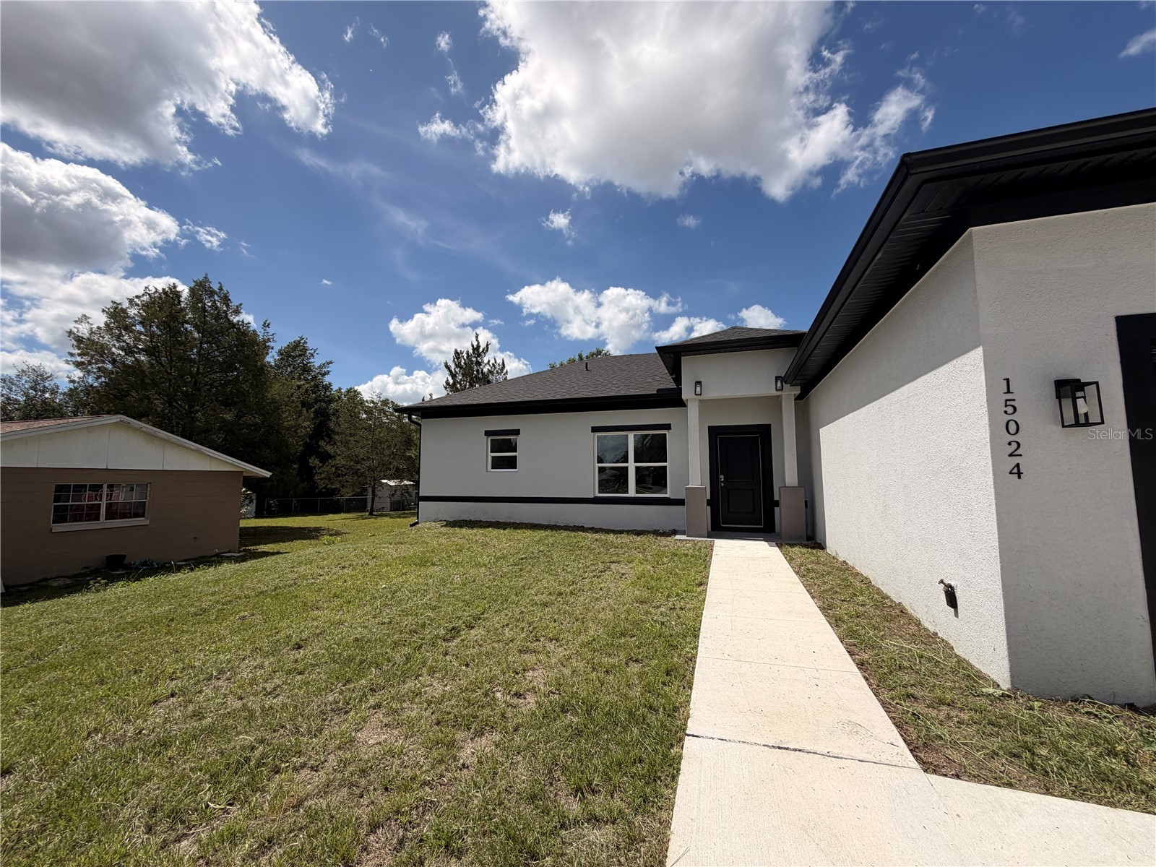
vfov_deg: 85.7
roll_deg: +1.2
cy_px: 434
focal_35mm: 14
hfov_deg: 102.1
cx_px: 578
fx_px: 468
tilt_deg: +8.0
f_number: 2.2
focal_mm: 2.22
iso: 20
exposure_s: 1/1312
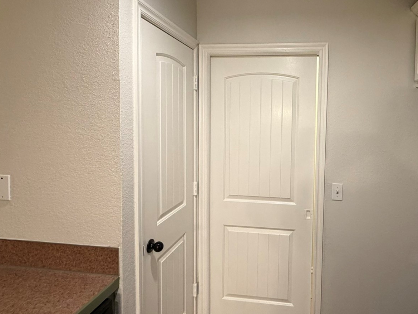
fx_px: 278
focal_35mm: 23
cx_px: 267
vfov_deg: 58.6
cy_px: 134
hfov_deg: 72.4
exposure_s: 1/60
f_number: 2.2
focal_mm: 2.22
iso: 320
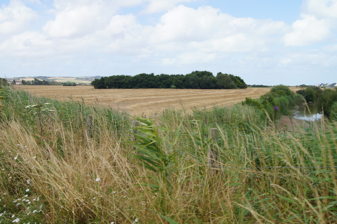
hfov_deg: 46.4
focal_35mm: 42
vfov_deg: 31.8
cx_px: 168
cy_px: 112
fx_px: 393
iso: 100
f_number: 13
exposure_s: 1/80
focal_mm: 28
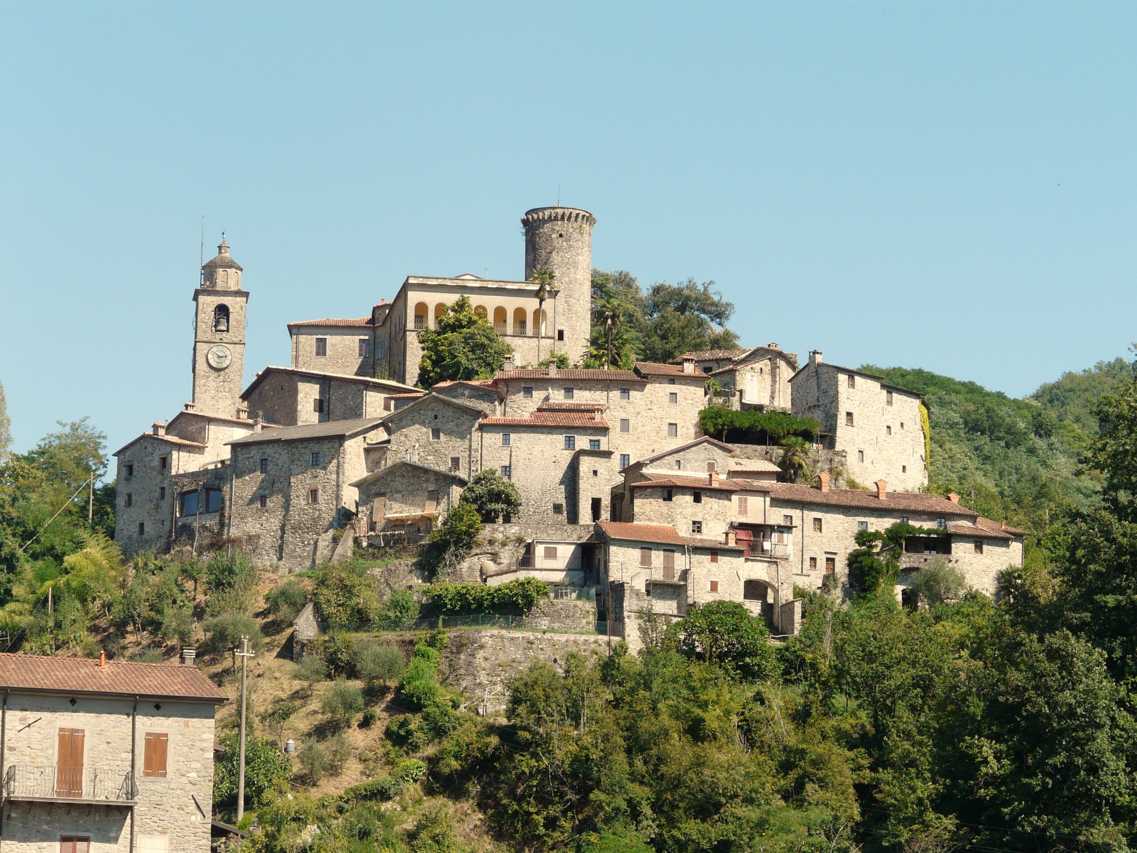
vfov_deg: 13.0
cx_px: 568
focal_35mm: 114
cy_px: 426
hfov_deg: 17.3
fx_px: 3744
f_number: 5.6
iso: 100
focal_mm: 18.8
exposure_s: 1/320
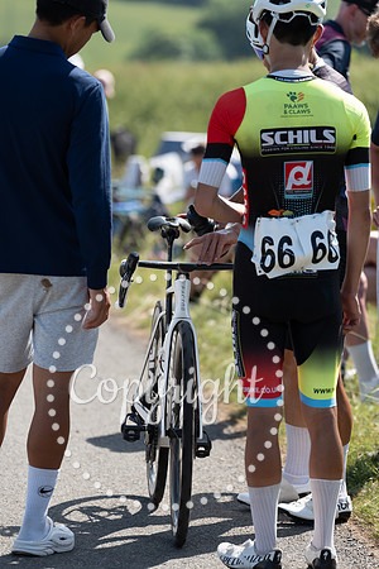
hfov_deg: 6.9
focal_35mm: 200
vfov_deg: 10.3
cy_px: 284
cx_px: 190
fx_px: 3158
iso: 320
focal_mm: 200
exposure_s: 1/1250
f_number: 4.5
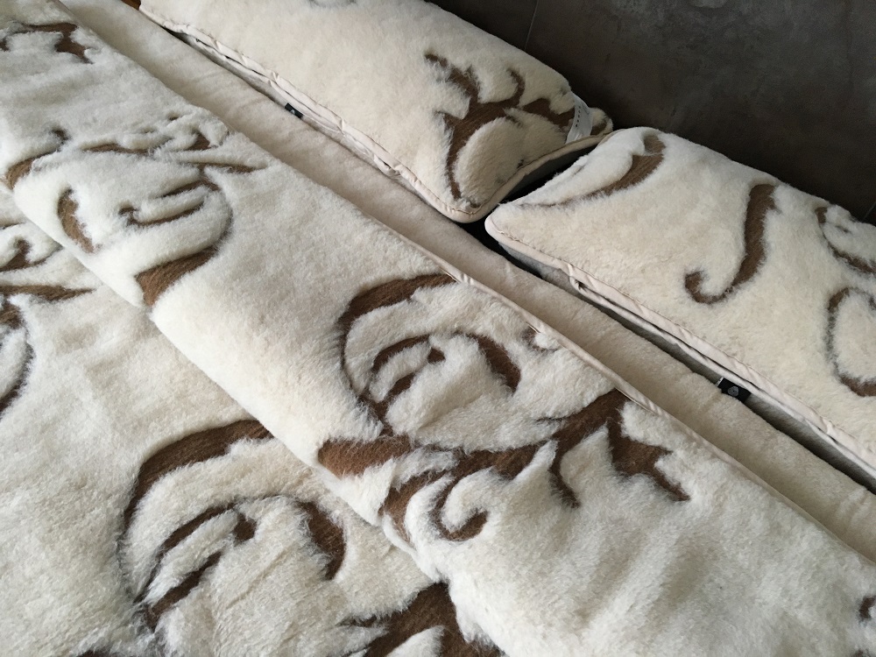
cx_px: 438
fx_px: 734
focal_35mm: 29
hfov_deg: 61.7
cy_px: 328
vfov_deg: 48.2
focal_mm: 4.15
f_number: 2.2
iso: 160
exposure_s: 1/33
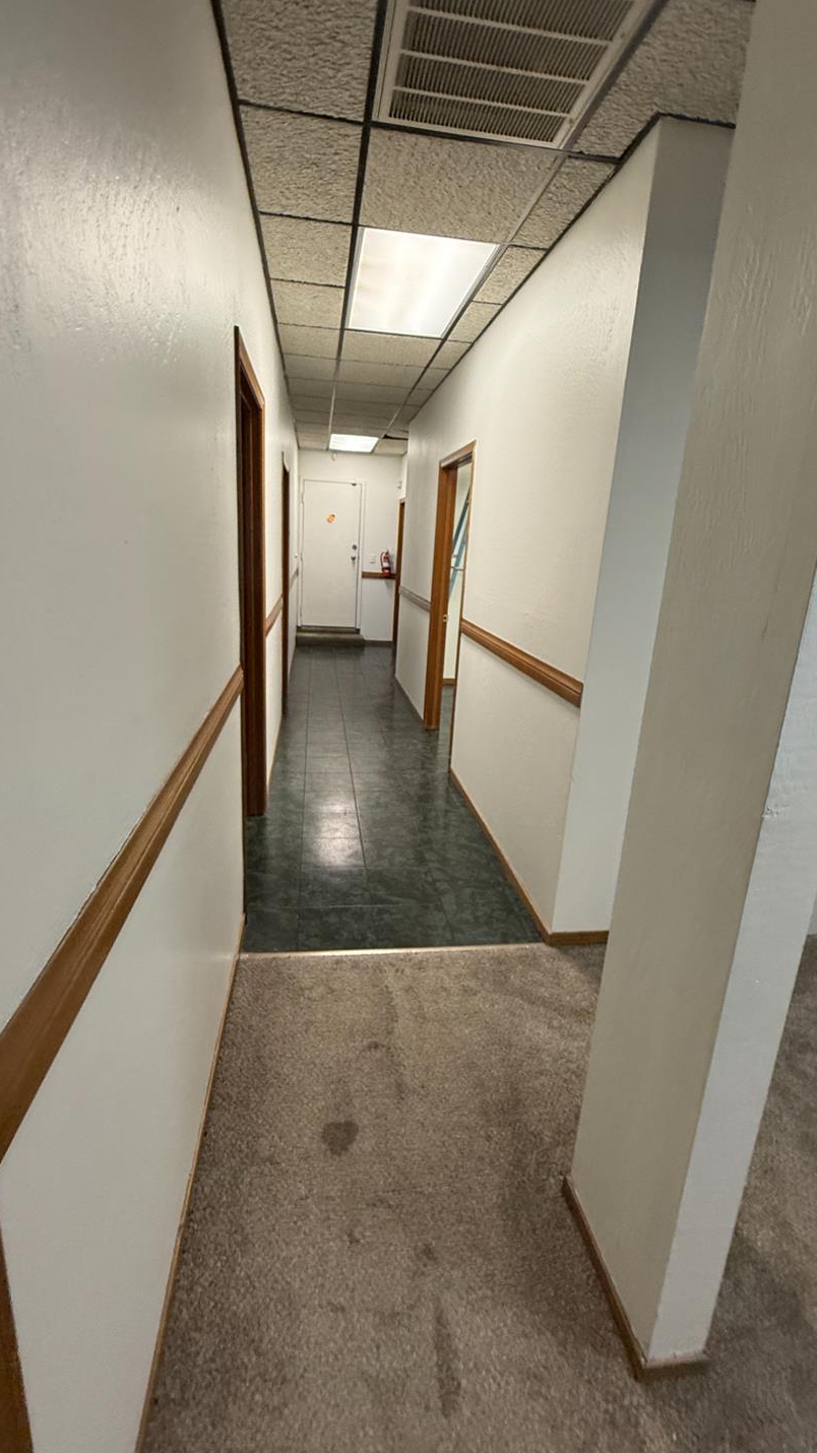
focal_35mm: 16
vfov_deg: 99.3
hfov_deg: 67.1
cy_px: 700
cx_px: 397
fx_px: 616
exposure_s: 1/120
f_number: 2.2
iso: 250
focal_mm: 2.22
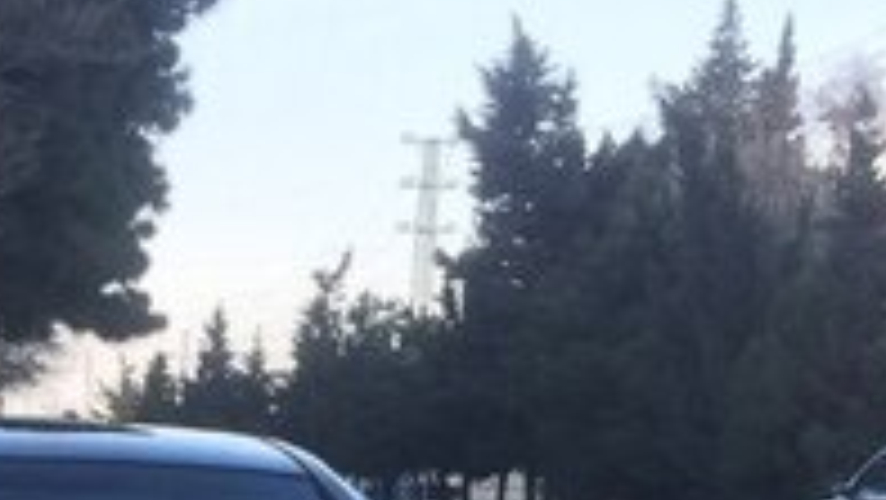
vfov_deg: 10.7
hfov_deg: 19.5
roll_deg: -0.3
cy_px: 935
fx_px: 2491
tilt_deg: -10.2
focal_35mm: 106
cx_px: -22
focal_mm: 4.15
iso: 32
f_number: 2.2
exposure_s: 1/216
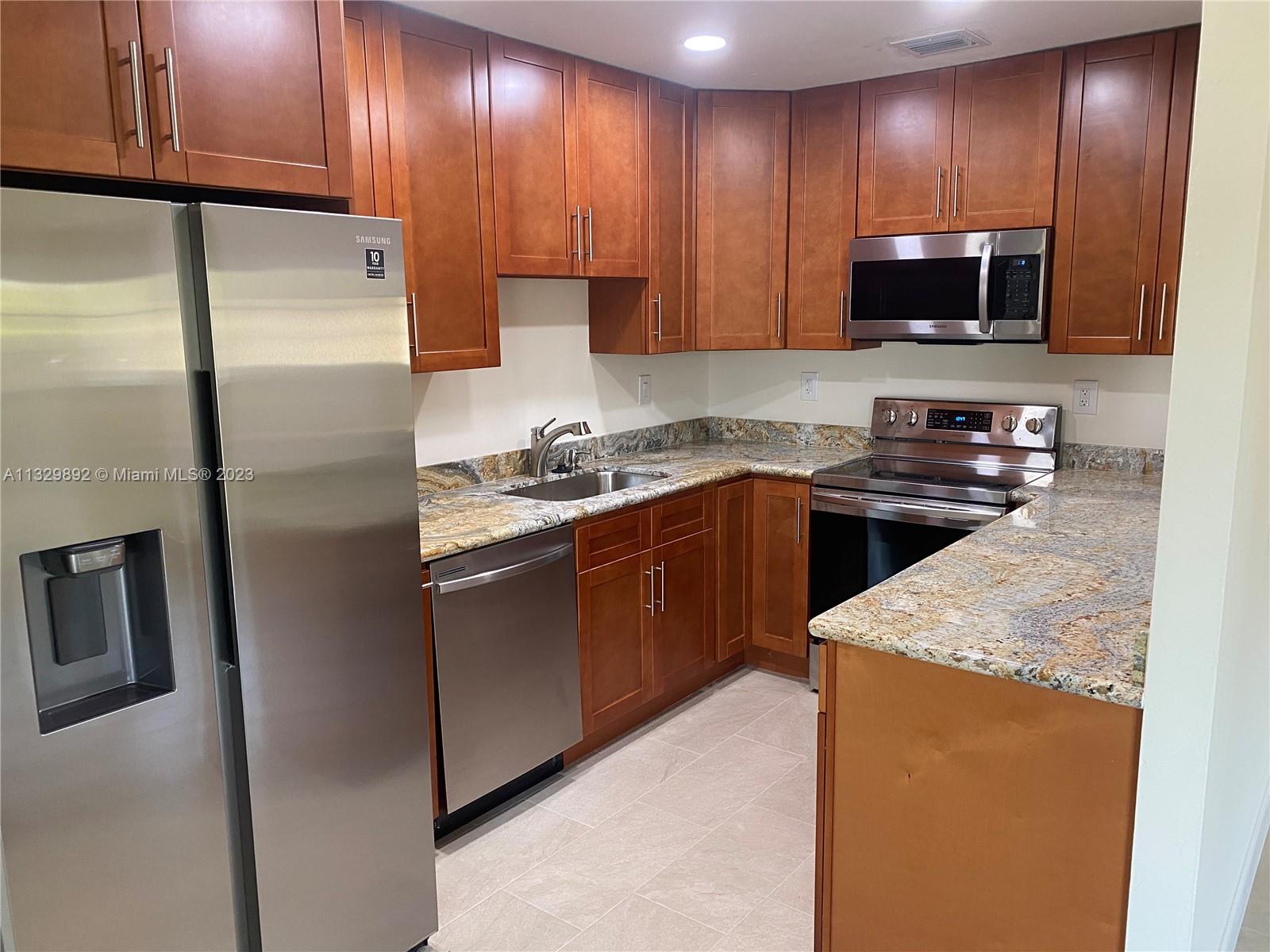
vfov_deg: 53.1
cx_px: 635
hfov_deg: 67.3
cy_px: 476
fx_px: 954
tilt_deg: -12.3
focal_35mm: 26
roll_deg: +2.0
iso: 125
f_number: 1.8
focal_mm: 4.25
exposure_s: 1/60
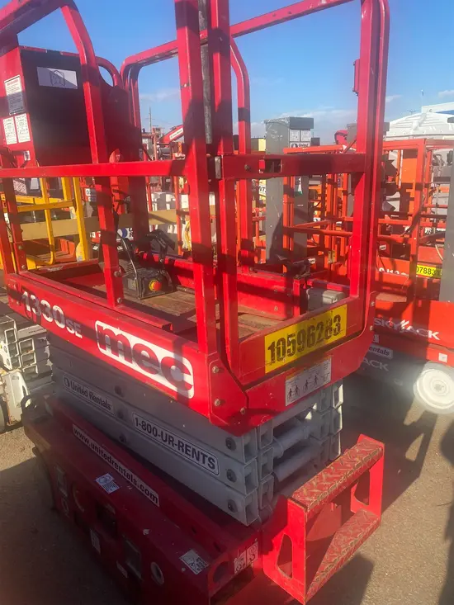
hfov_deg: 53.1
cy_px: 302
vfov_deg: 67.3
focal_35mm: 26
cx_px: 227
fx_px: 455
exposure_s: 1/1585
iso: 32
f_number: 1.8
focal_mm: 4.25
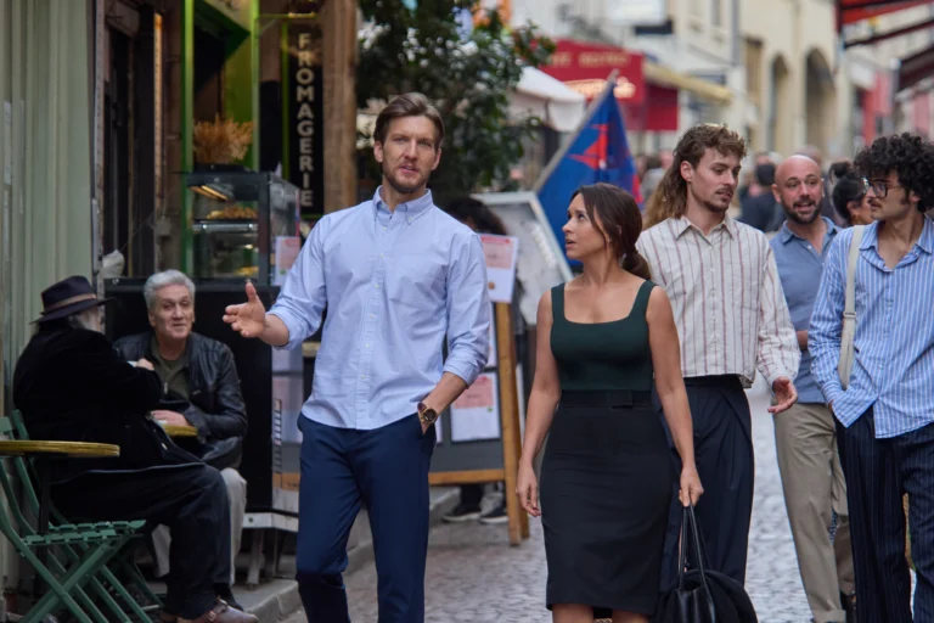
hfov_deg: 6.2
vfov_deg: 4.2
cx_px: 467
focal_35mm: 330
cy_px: 312
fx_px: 8561
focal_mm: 220
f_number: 5.3
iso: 640
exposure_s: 1/640
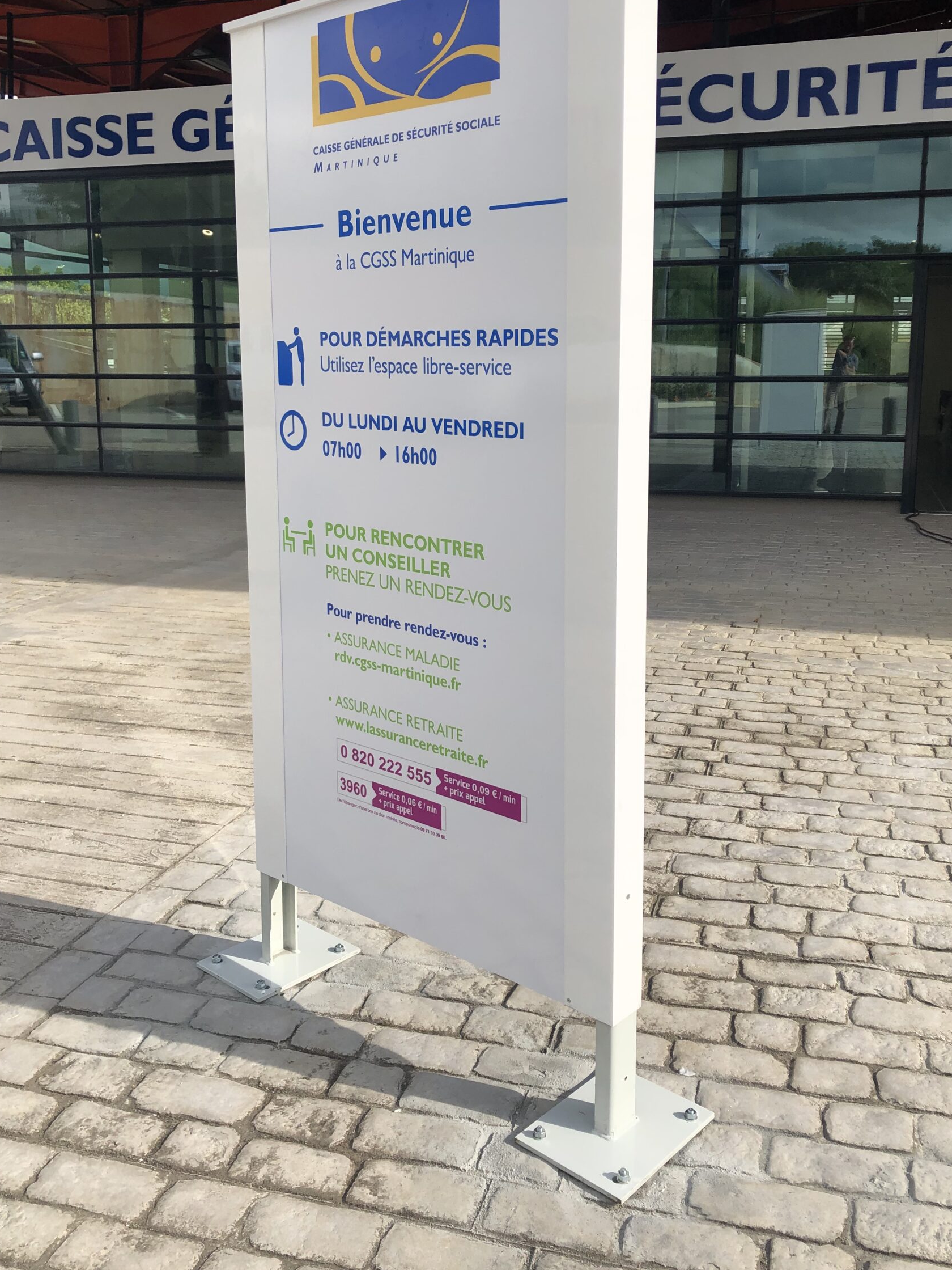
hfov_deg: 44.2
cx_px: 474
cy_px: 558
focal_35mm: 32
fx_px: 1173
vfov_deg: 56.7
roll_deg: +0.4
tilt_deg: -9.5
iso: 20
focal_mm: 3.99
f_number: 1.8
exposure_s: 1/1499
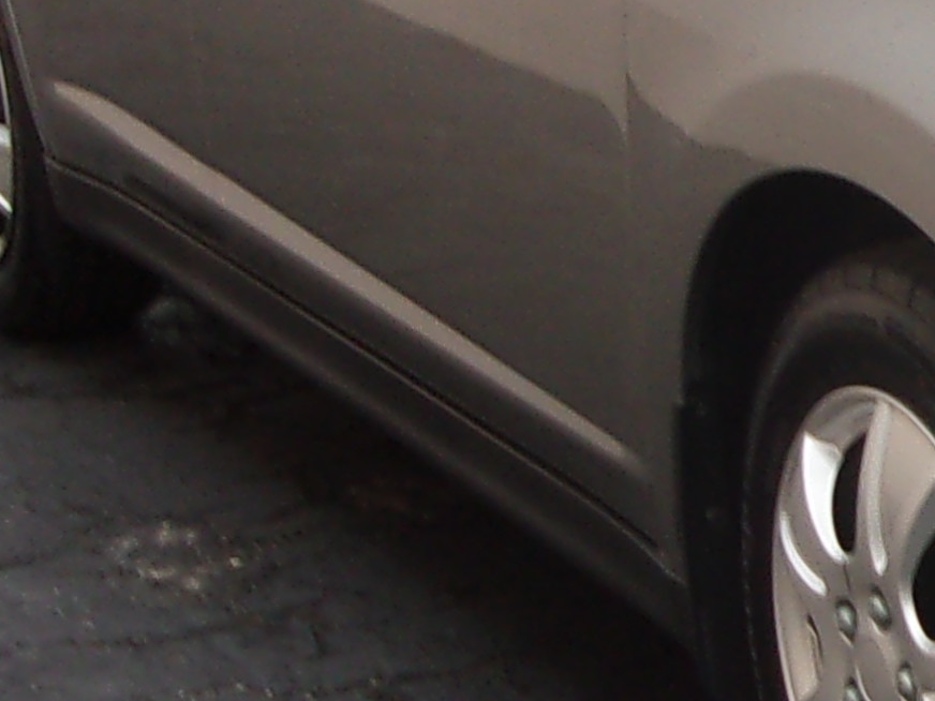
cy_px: 332
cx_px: 1484
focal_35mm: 148
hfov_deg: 12.5
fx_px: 3998
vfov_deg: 10.0
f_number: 3.9
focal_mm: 5.1
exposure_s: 1/120
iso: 80
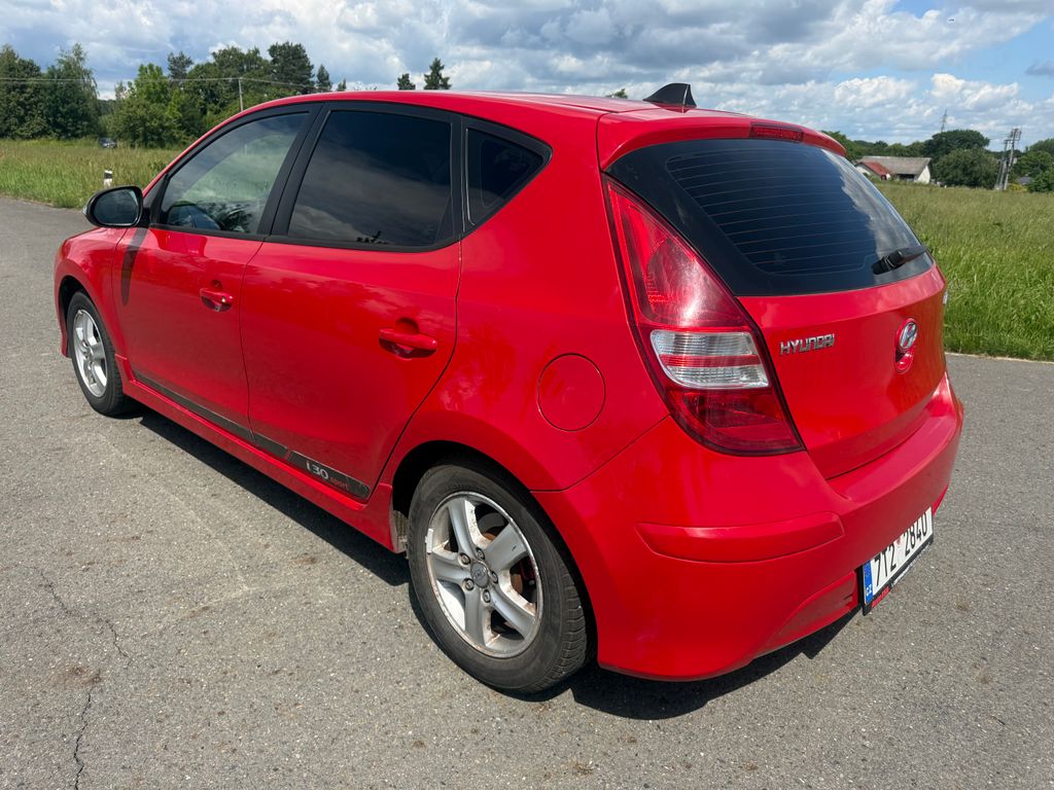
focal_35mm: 24
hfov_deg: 71.6
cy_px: 395
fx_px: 731
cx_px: 527
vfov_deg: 56.8
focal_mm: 6.76
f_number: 1.78
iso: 125
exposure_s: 1/5319
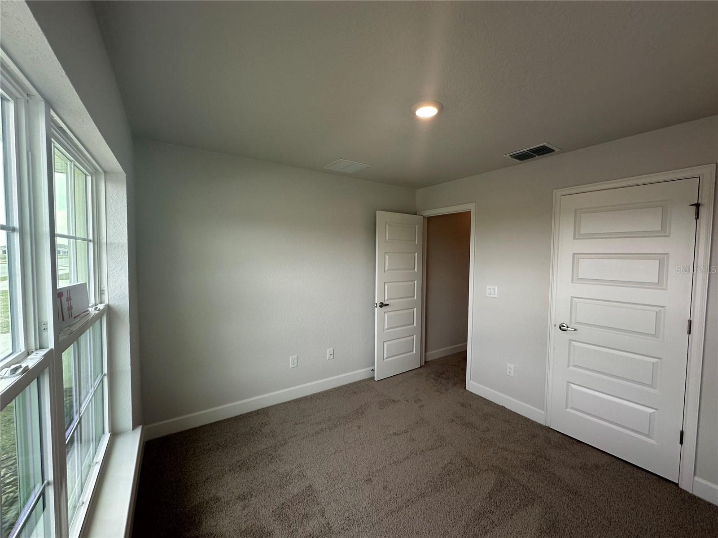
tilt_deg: -1.7
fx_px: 290
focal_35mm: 14
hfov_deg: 102.1
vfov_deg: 85.7
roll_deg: -1.0
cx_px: 359
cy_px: 269
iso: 64
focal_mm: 2.22
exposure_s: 1/120
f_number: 2.2
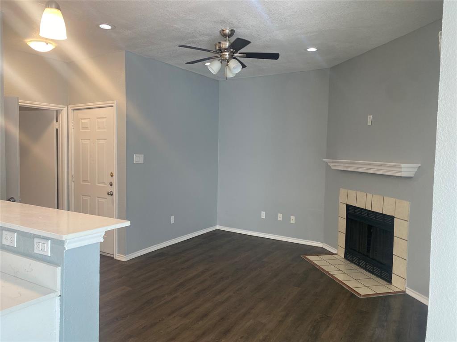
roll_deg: -1.1
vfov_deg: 53.1
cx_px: 228
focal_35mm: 26
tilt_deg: -3.1
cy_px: 171
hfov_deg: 67.3
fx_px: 343
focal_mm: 4.25
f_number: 1.8
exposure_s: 1/60
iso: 64
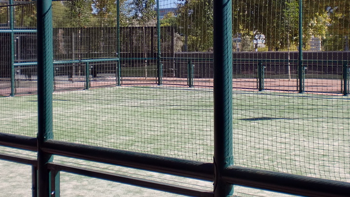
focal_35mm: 63
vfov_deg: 19.0
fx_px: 585
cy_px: 41
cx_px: 207
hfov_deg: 33.2
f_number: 3.1
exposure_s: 1/640
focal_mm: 6.3
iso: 64
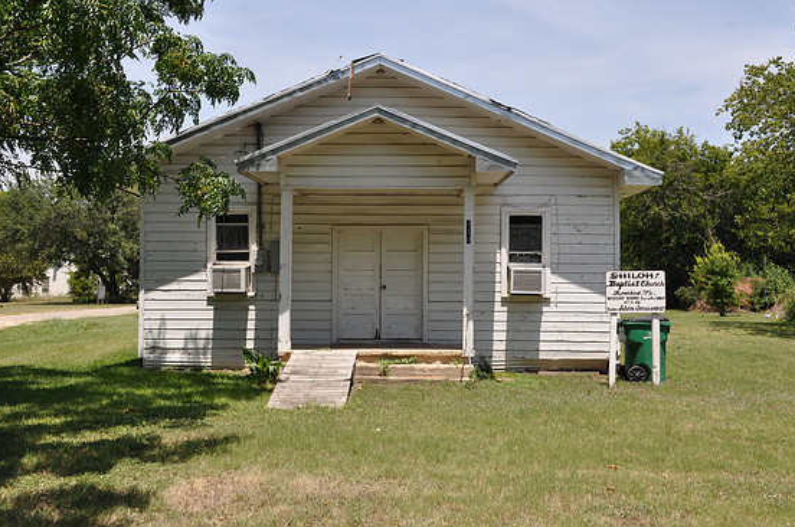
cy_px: 253
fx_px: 904
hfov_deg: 47.5
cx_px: 412
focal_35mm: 41
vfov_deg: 32.5
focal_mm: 26
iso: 200
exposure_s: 1/125
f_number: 11
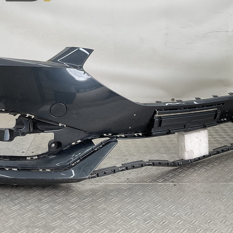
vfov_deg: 35.6
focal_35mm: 47
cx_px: 98
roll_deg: -0.1
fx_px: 358
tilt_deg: -8.6
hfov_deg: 36.0
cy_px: 73
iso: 16
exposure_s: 1/133
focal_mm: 3
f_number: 1.8
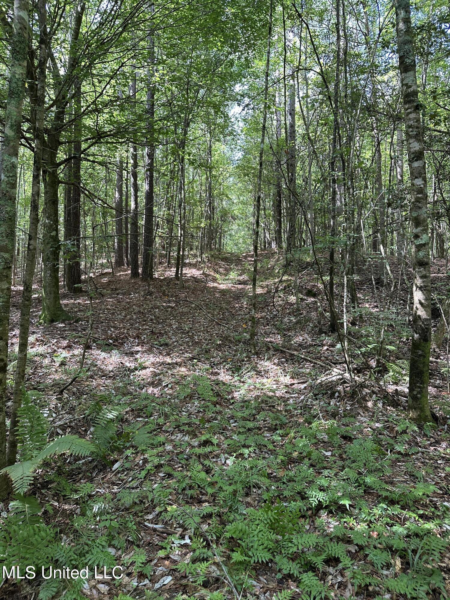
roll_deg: -0.5
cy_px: 300
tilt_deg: +3.8
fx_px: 416
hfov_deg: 56.8
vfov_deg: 71.6
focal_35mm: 24
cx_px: 225
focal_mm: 6.86
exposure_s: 1/121
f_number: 1.78
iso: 160
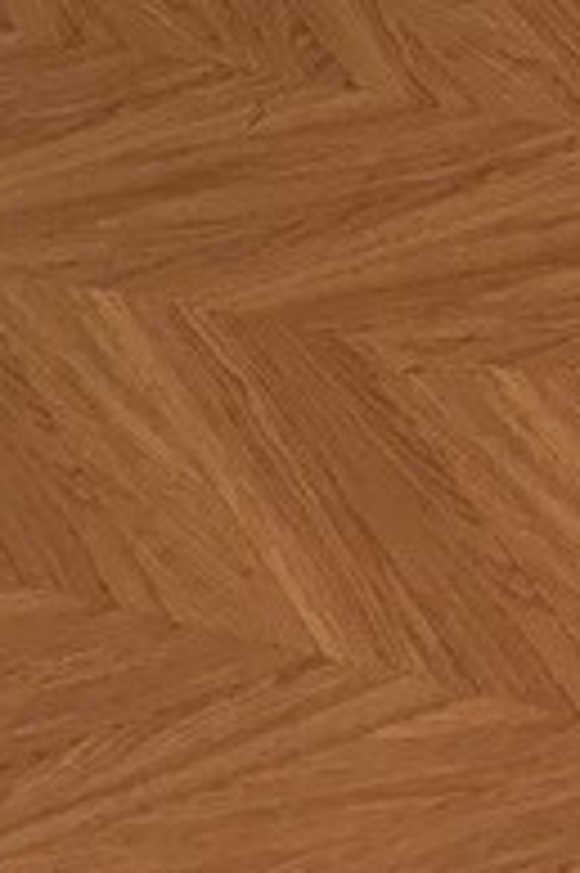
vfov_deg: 11.8
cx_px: 166
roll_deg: +3.9
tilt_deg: -9.5
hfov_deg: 9.6
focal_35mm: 143
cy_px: -1192
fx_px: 3462
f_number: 1.8
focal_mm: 4.25
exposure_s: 1/60
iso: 320
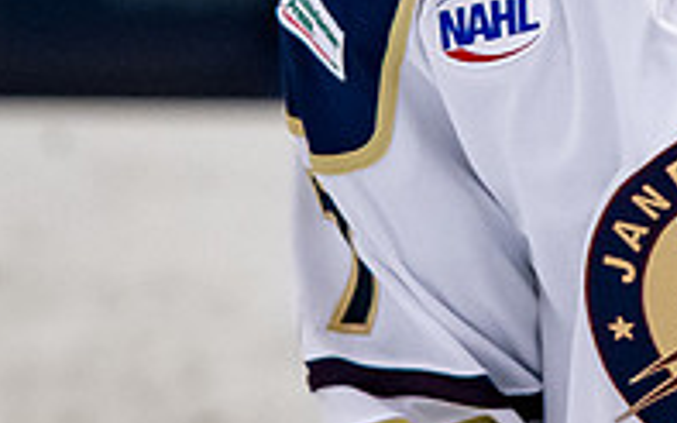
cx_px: 590
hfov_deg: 1.4
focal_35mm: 1469
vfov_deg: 0.9
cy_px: -364
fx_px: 27096
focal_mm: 200
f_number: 3.2
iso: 2000
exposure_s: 1/800
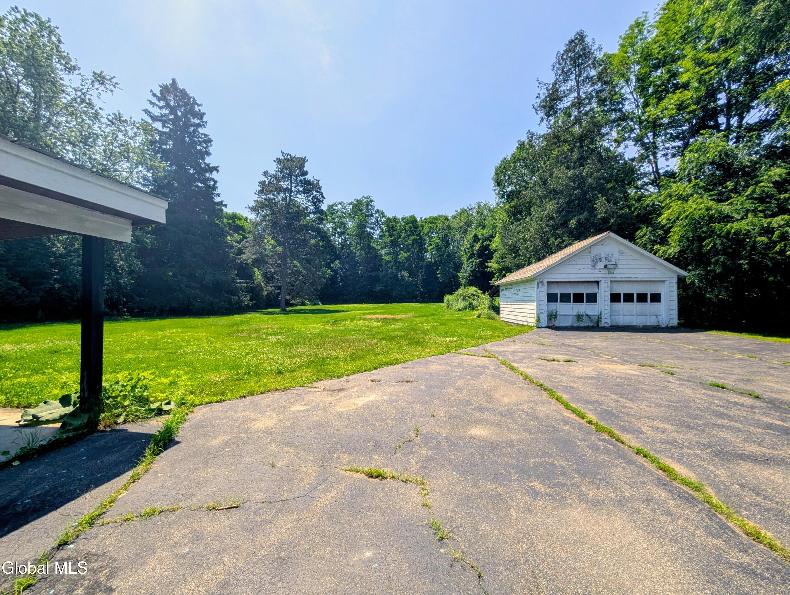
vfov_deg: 94.6
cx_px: 395
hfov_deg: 110.5
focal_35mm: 12
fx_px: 274
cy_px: 298
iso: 60
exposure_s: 1/5319
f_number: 1.7
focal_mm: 2.02
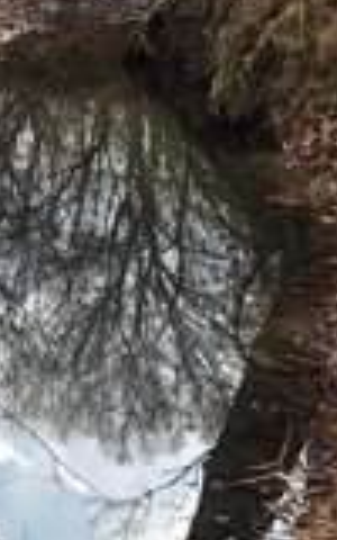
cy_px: -20
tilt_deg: -9.1
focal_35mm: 99
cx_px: -302
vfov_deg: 20.2
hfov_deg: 12.0
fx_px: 1455
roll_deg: +0.5
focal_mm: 3.99
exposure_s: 1/436
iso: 20
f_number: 1.8
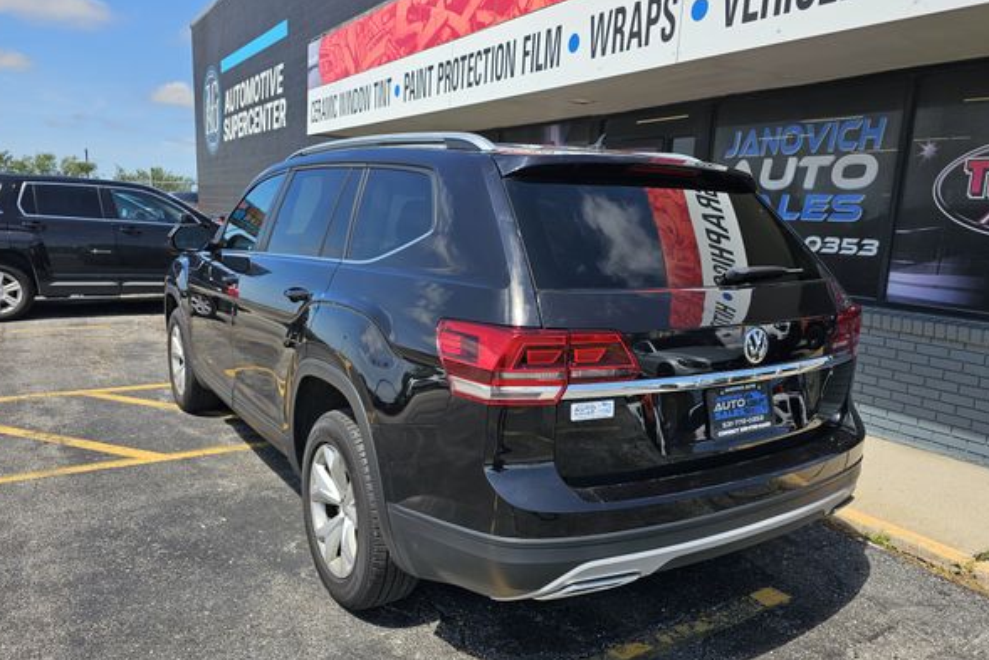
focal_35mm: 26
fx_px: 714
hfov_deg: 69.4
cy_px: 343
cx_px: 514
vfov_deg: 49.6
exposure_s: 1/673
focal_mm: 6.3
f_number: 1.7
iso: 10
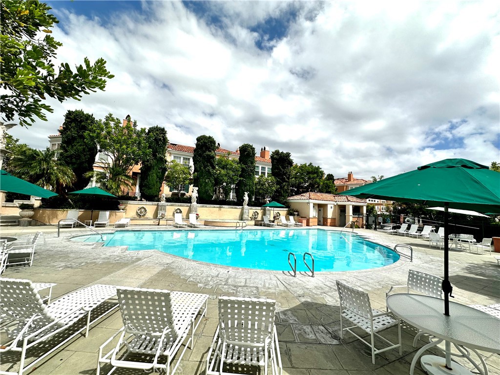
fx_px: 202
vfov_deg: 85.7
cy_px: 188
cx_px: 250
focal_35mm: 14
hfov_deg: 102.1
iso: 50
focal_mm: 2.22
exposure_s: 1/4651
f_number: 2.2
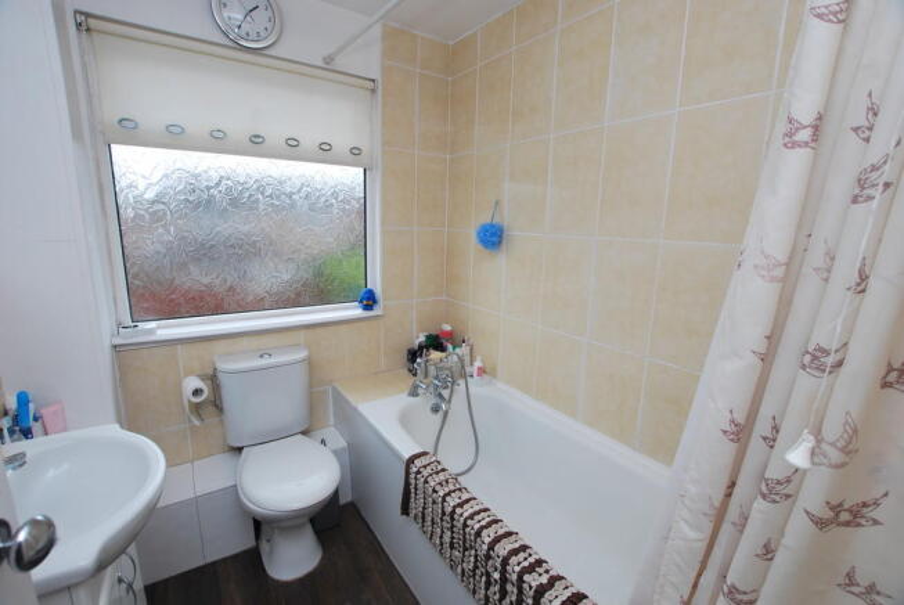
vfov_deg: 77.5
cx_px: 452
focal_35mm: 15
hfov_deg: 100.3
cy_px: 302
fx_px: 377
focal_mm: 10
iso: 160
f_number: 5.6
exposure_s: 1/125
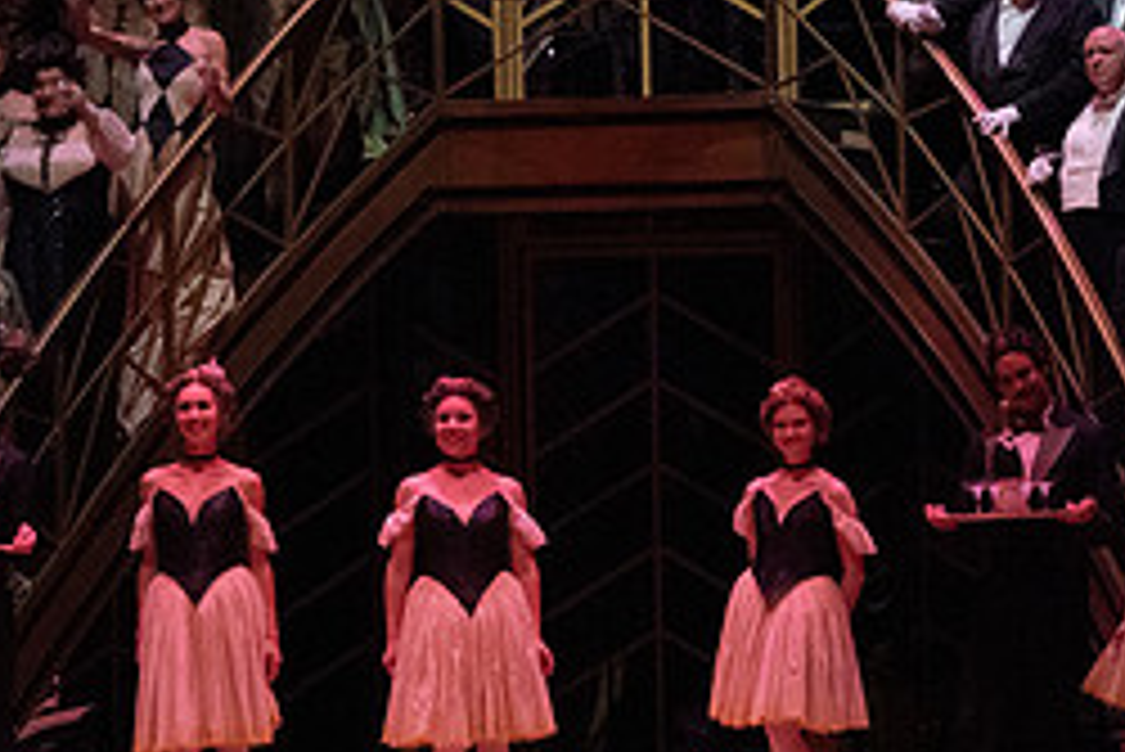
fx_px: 7848
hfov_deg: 8.2
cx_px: 554
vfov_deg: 5.5
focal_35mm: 251
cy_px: 362
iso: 12800
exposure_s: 1/400
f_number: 14
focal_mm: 108
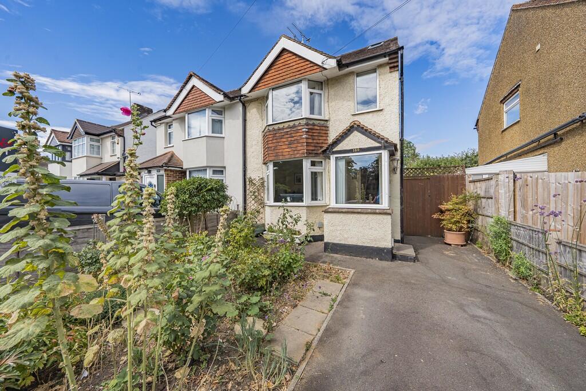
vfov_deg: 90.0
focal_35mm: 12
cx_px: 293
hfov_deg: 112.6
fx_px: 195
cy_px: 196
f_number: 9
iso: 320
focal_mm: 12
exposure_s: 1/640
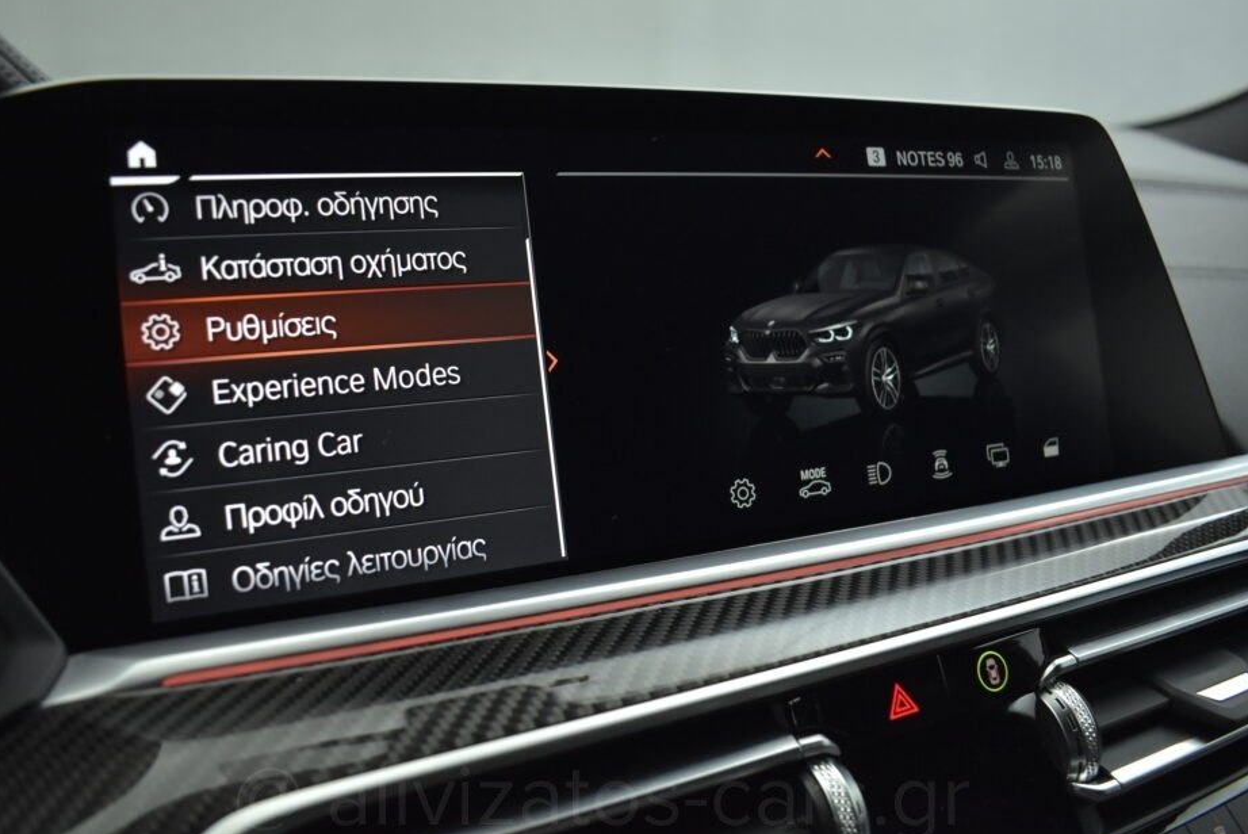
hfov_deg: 61.9
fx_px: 1041
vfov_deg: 43.7
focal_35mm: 30
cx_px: 601
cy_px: 403
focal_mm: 18
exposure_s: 1/100
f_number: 3.5
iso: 1600
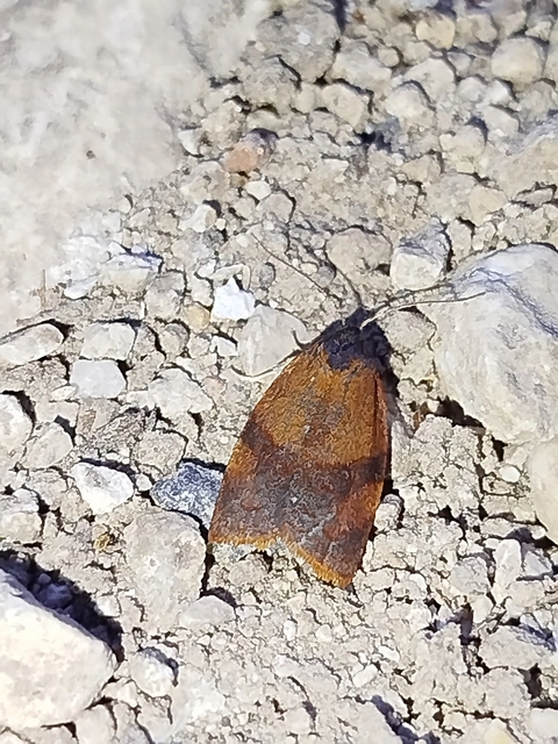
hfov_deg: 12.7
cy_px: 372
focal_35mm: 117
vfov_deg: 16.8
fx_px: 2515
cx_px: 279
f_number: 1.7
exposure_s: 1/50
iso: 125
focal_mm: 5.31
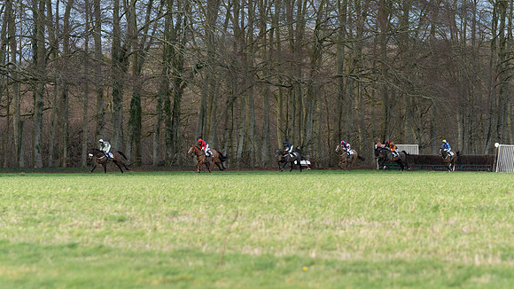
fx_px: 3280
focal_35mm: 241
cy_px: 149
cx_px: 322
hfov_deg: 9.0
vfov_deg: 5.0
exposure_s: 1/640
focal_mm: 161
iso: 400
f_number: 4
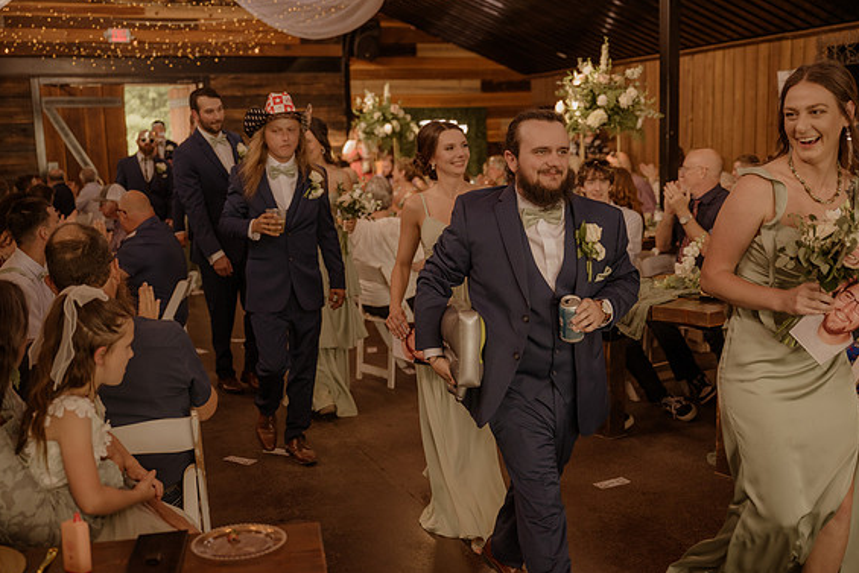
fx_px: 931
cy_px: 288
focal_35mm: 39
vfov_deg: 34.2
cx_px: 426
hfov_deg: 49.5
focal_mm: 38
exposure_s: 1/320
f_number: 2.8
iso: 1000
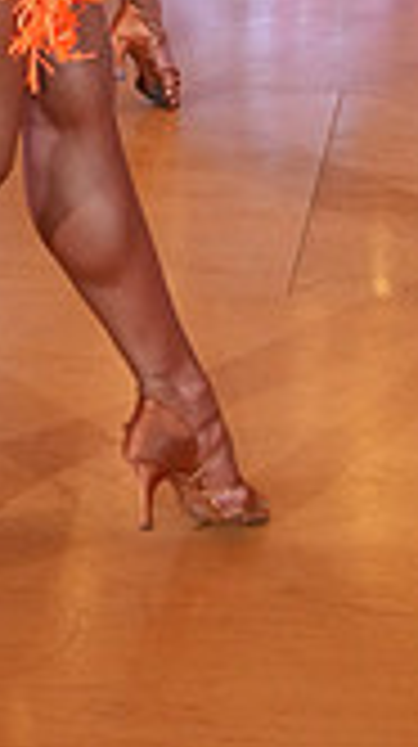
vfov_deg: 17.9
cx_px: 420
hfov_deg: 10.9
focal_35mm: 110
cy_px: -288
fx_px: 2174
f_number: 5.6
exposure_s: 1/200
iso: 2500
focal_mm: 30
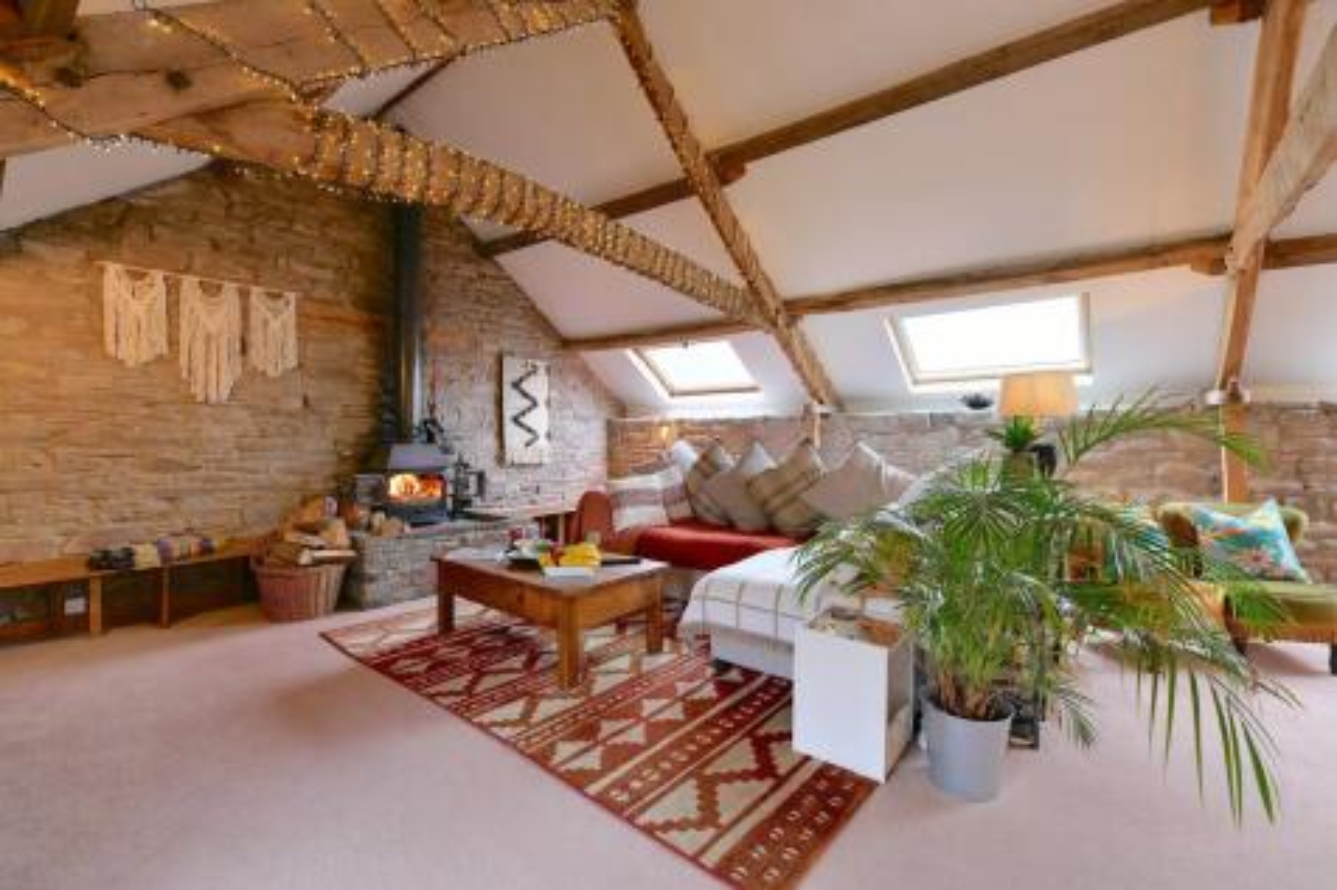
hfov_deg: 100.4
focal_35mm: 15
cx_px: 668
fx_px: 557
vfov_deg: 77.3
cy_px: 445
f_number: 5.6
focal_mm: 15
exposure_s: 1/15
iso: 160
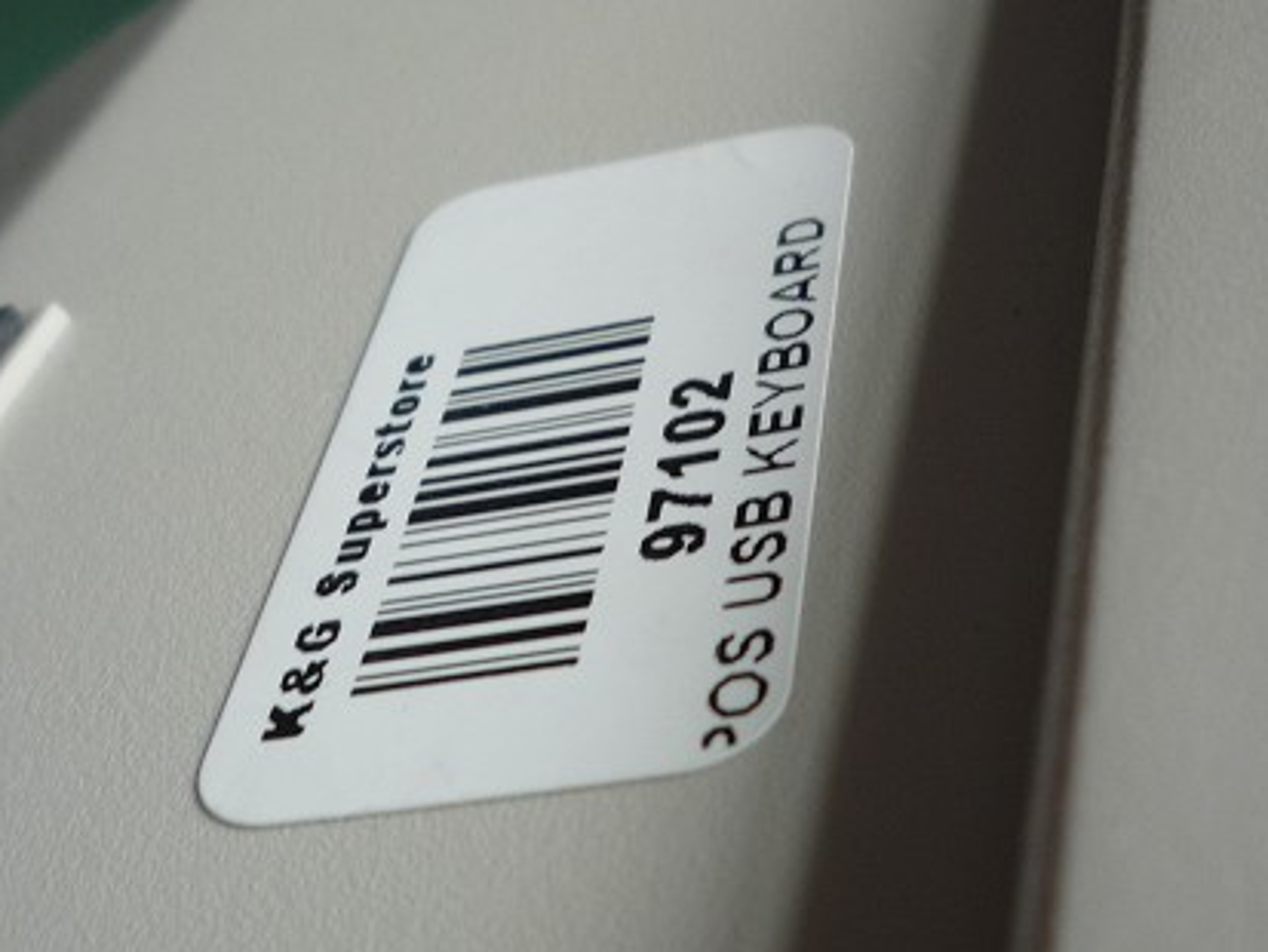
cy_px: 504
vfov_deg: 23.7
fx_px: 2272
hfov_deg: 31.2
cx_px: 660
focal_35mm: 62
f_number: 3.3
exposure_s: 1/15
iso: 100
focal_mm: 5.2
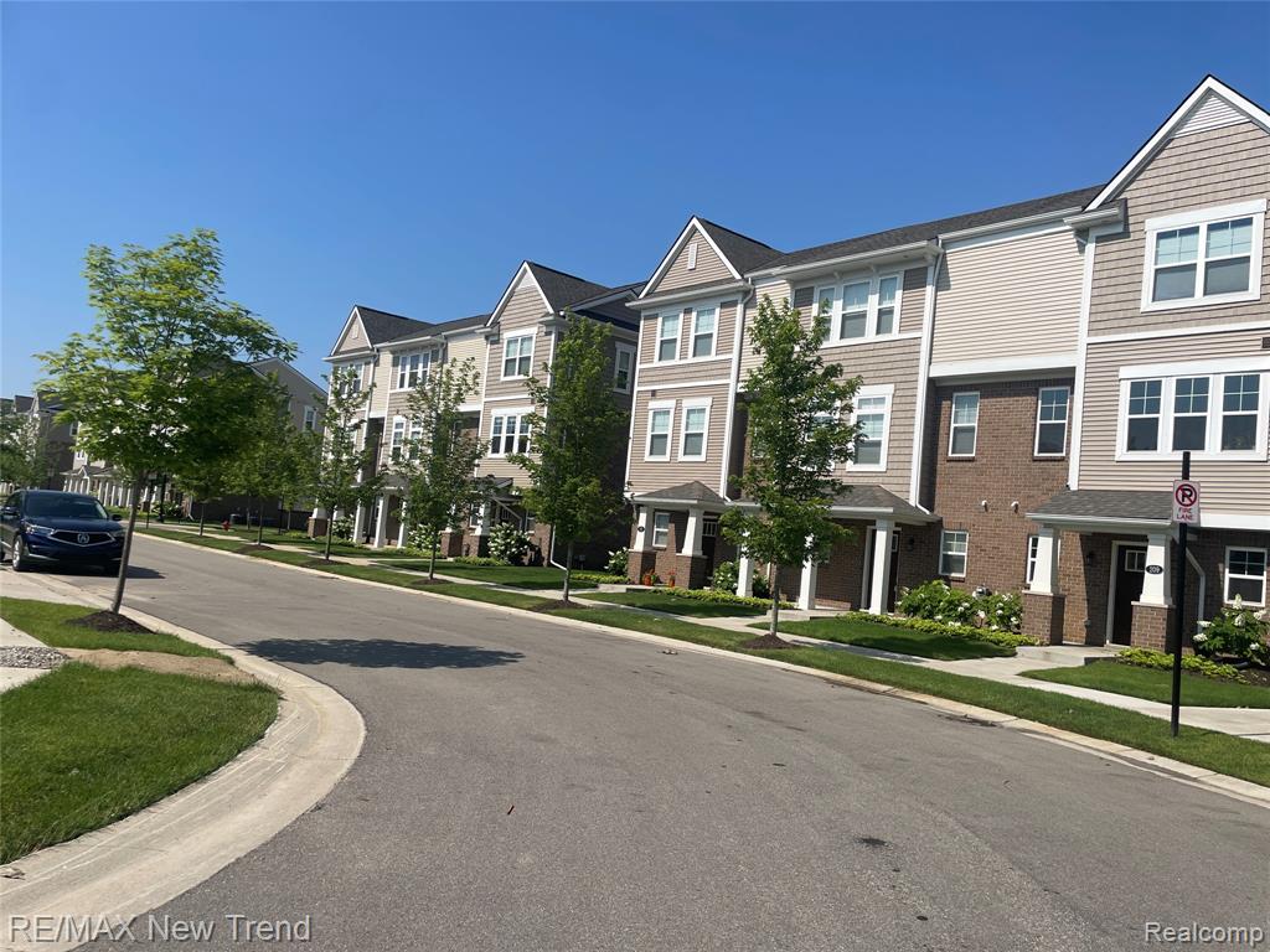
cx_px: 635
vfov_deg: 53.1
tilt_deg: +3.2
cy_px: 476
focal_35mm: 26
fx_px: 954
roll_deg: -5.2
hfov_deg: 67.3
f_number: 1.6
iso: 32
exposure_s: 1/5556
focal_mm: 4.2
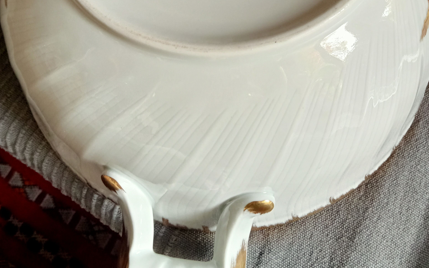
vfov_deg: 30.6
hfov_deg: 49.3
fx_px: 468
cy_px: 28
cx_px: 214
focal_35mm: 40
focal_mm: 3.46
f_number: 2.2
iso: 243
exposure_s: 1/33.3
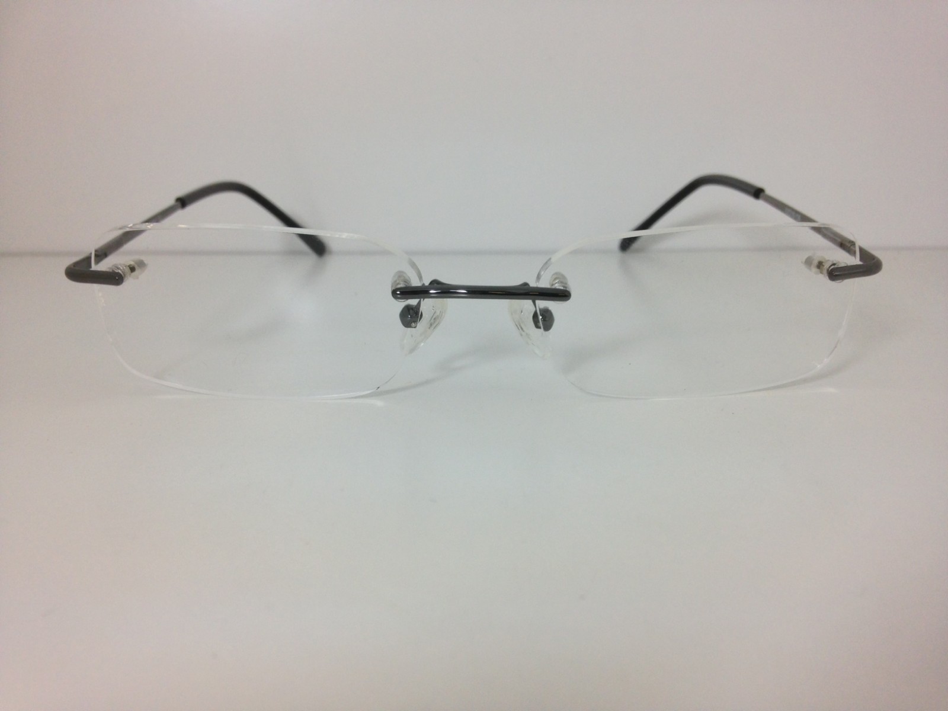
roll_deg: +0.2
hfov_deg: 55.4
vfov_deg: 42.9
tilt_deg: -16.9
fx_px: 904
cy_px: 356
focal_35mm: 33
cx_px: 474
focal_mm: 4.12
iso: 50
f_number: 2.4
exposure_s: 1/100
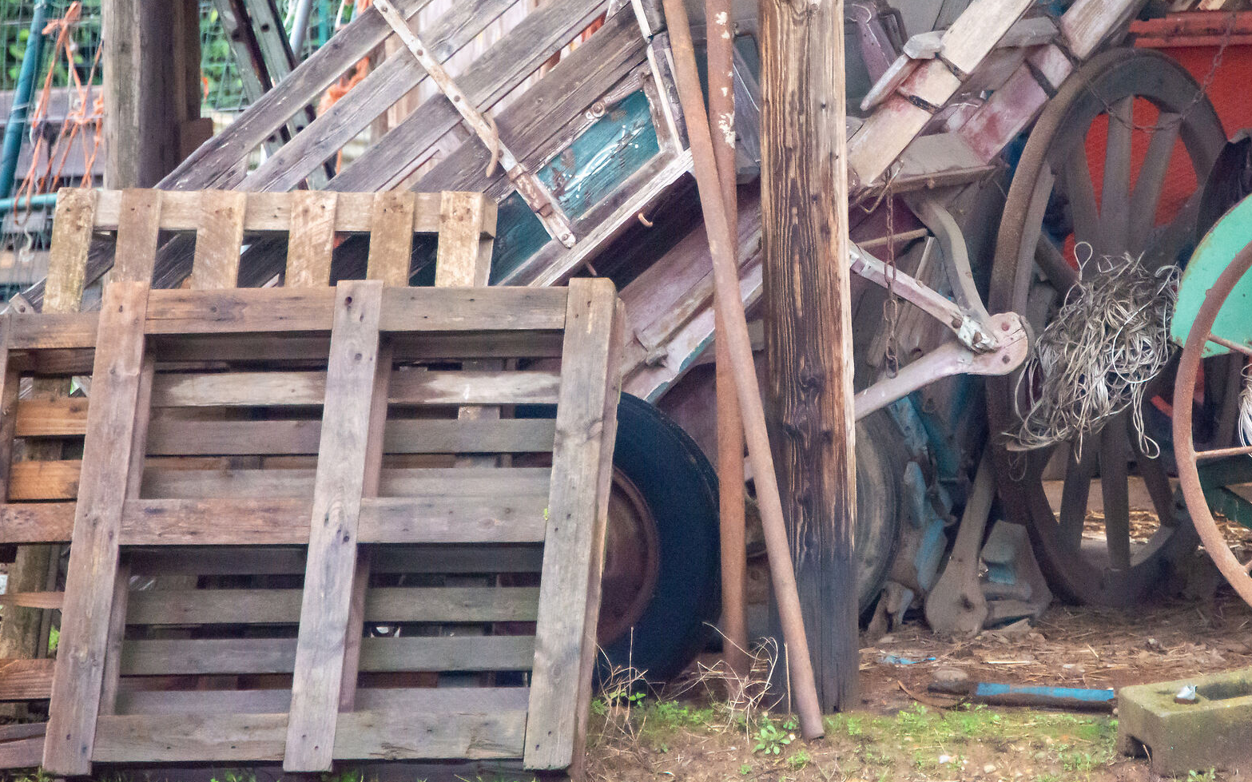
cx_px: 865
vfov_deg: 4.0
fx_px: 11191
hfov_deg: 6.4
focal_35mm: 328
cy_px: 156
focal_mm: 210
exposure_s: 1/500
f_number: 5.6
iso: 6400
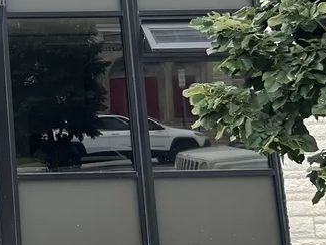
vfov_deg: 17.4
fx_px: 773
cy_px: -24
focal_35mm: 82
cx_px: -133
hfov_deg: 20.9
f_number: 1.5
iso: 50
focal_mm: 5.7
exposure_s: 1/1079
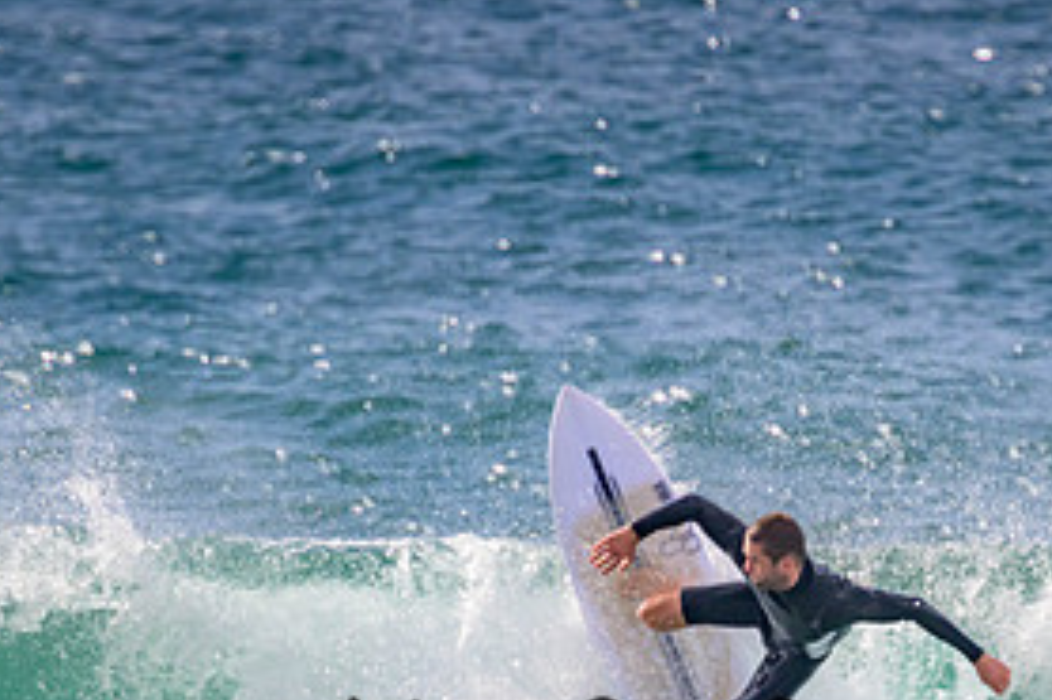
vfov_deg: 0.8
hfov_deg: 1.2
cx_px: 738
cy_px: 725
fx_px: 48770
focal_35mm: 1670
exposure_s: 1/2000
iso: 800
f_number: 11
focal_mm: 800
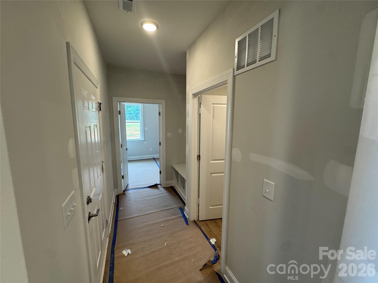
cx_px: 189
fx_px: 153
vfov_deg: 85.7
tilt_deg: -8.4
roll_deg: -1.8
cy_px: 142
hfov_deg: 102.1
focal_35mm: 14
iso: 160
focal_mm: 2.22
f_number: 2.2
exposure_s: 1/120
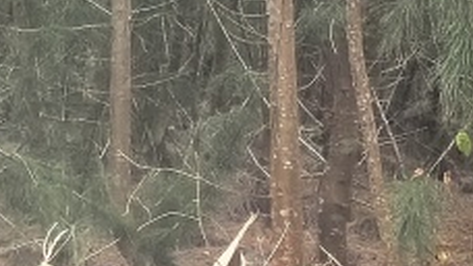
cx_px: -328
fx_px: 4074
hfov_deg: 6.5
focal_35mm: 325
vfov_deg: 3.7
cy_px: -318
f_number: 2
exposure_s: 1/100
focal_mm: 5.75
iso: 160
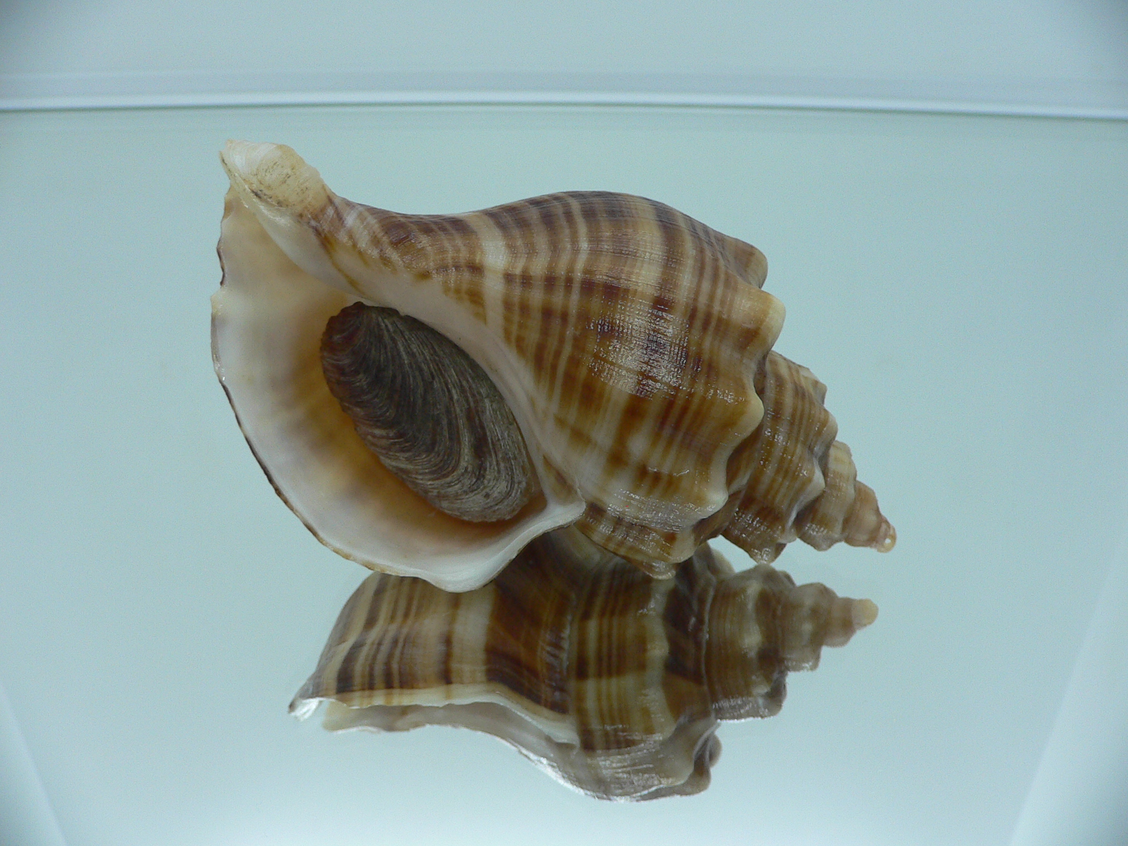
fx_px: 1141
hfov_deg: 52.6
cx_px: 564
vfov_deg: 40.7
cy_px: 423
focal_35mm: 35
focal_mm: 4.6
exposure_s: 1/60
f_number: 2.8
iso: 100
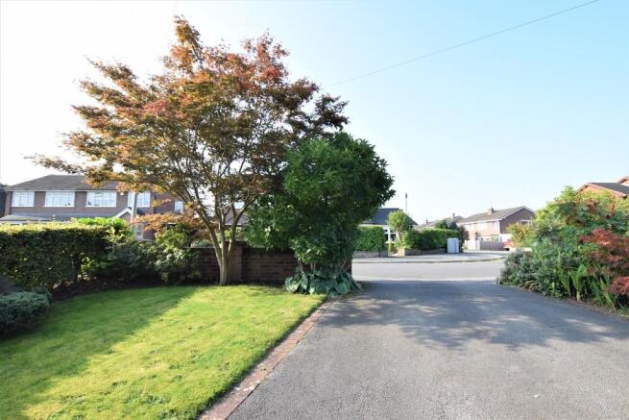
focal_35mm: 15
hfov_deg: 100.4
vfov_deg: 77.4
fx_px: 262
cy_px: 210
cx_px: 314
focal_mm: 10
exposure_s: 1/160
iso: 200
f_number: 6.3
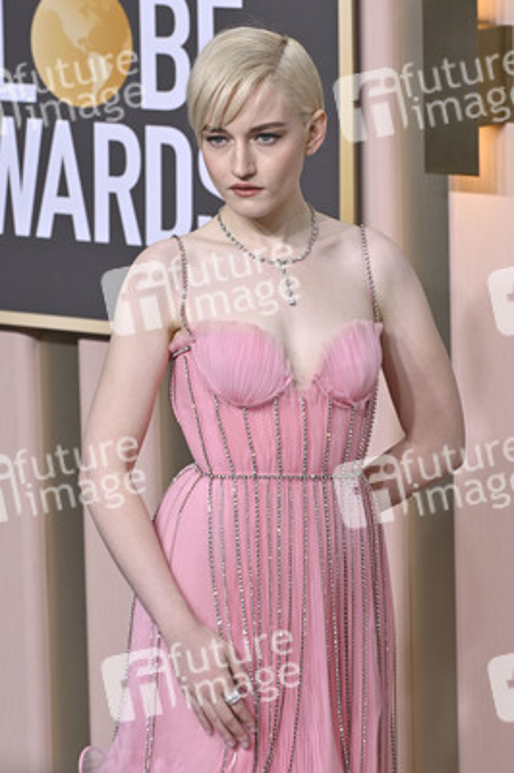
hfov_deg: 9.8
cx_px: 257
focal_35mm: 140
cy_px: 386
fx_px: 3003
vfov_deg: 14.7
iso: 800
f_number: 8
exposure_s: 1/640
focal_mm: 140
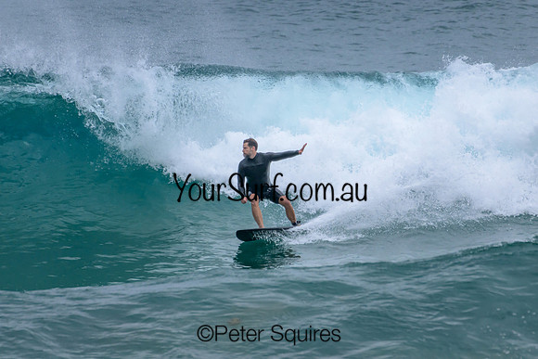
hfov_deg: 2.1
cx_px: 269
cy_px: 180
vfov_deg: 1.4
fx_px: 14947
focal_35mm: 1000
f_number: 11
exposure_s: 1/2000
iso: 1600
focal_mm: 1000
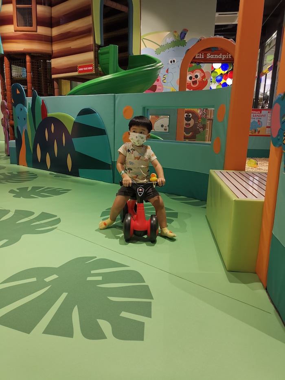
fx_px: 296
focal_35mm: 27
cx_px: 142
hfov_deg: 51.4
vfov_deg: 65.3
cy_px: 190
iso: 100
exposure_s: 1/100
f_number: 1.8
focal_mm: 4.75
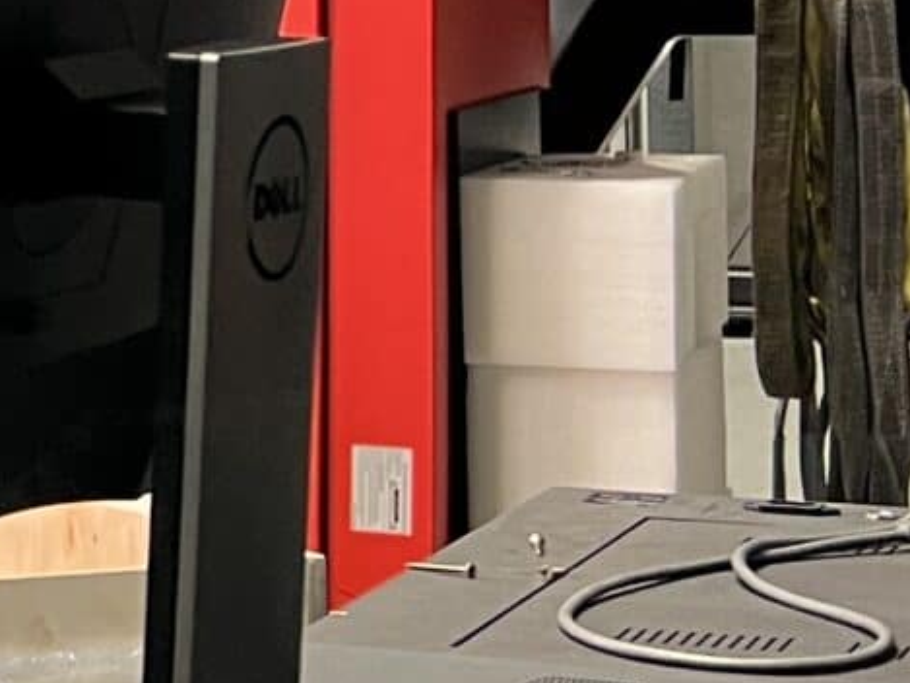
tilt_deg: -1.4
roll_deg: +2.9
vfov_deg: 10.4
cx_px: -1352
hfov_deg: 11.3
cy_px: 21
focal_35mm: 142
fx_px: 3734
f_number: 1.5
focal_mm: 5.7
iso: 125
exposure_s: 1/68
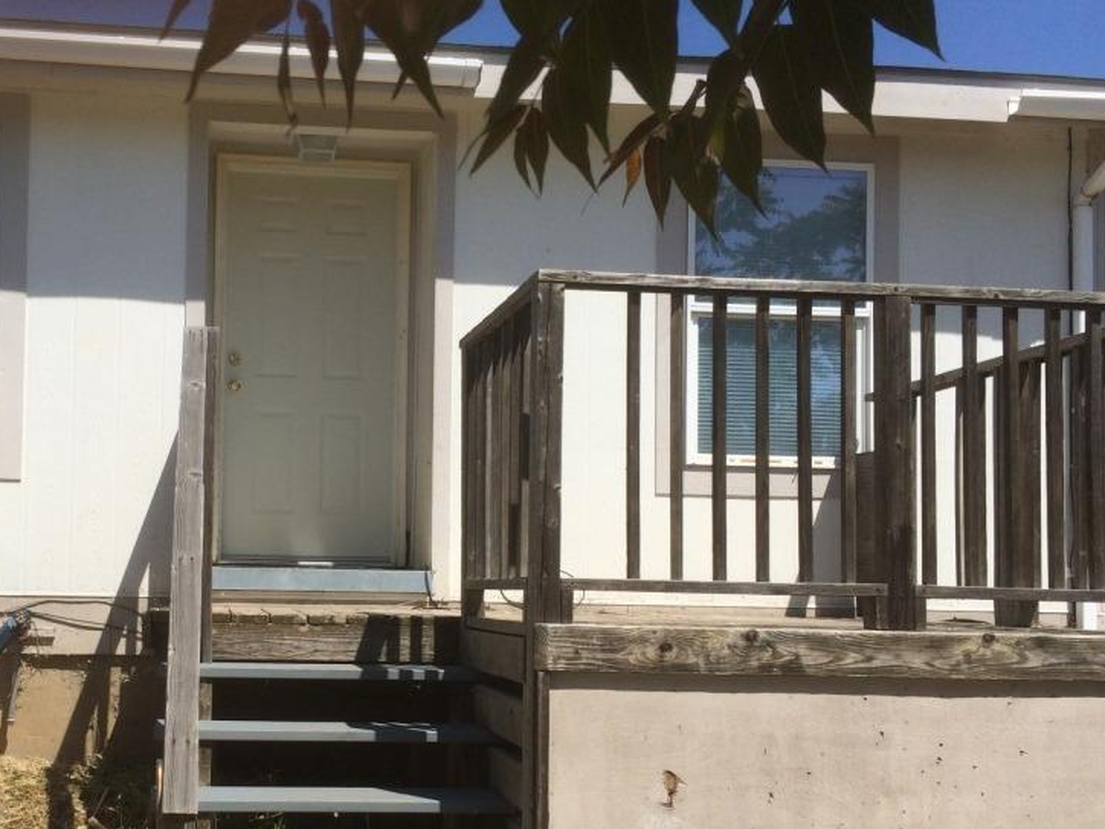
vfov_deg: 34.9
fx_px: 1309
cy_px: 525
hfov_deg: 44.9
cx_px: 346
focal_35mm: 41
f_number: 2.2
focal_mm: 4.15
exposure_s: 1/3165
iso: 32
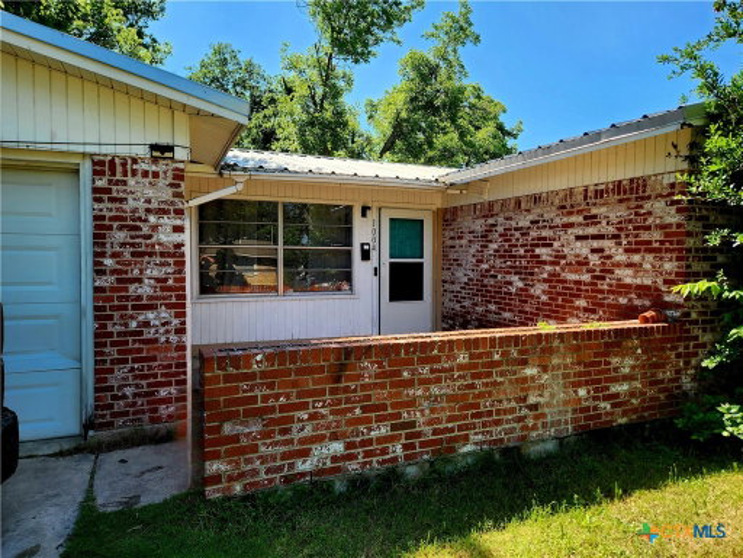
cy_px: 279
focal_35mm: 23
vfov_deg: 58.9
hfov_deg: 73.9
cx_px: 372
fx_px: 494
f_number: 1.8
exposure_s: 1/714
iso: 20
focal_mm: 5.4
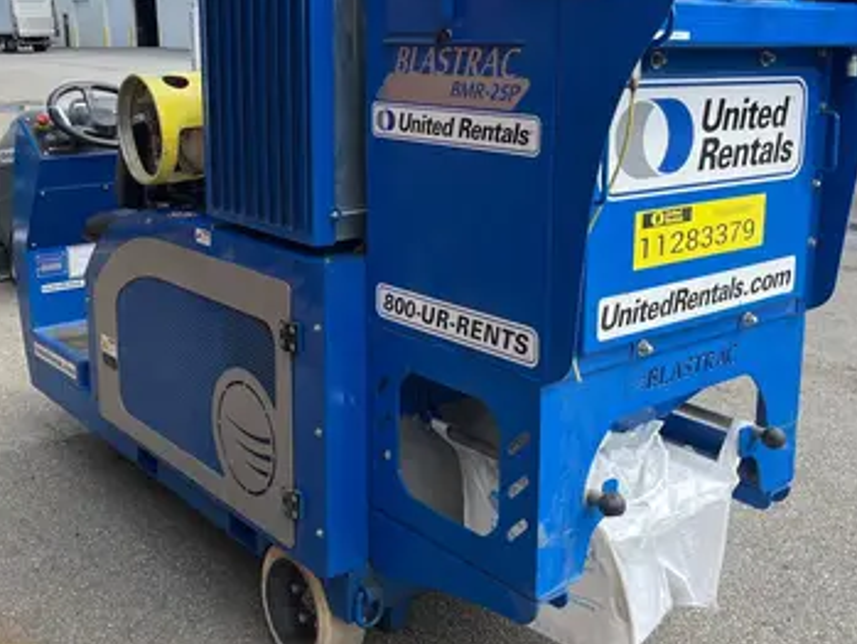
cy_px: 240
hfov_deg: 45.8
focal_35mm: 41
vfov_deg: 35.0
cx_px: 420
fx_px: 1015
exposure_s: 1/1477
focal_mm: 5.1
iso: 50
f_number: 1.6
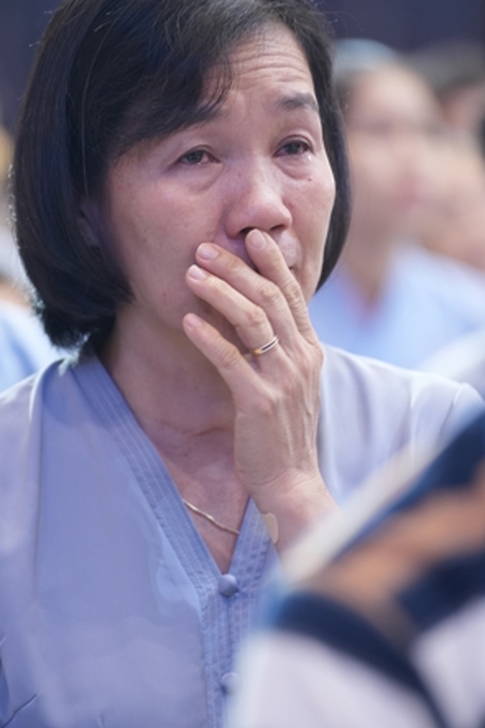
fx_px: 4449
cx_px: 203
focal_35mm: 220
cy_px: 414
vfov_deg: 9.4
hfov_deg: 6.2
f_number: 2.8
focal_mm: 150
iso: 2000
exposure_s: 1/60
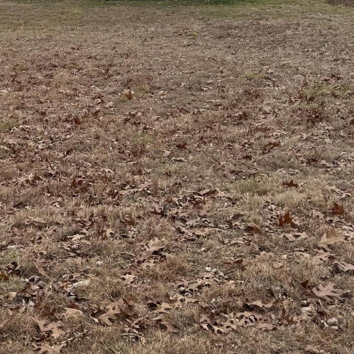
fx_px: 740
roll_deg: +0.5
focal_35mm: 64
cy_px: -23
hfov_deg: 25.7
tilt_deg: +0.5
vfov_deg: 25.2
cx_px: 14
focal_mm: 6.76
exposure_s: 1/888
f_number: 1.78
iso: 80
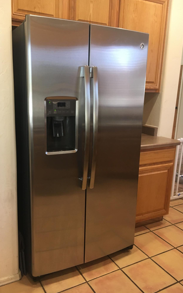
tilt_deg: -14.2
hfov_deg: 40.5
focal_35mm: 31
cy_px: 146
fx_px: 247
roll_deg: -0.9
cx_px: 79
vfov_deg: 61.2
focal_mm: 4.15
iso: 125
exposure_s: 1/30
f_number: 2.2
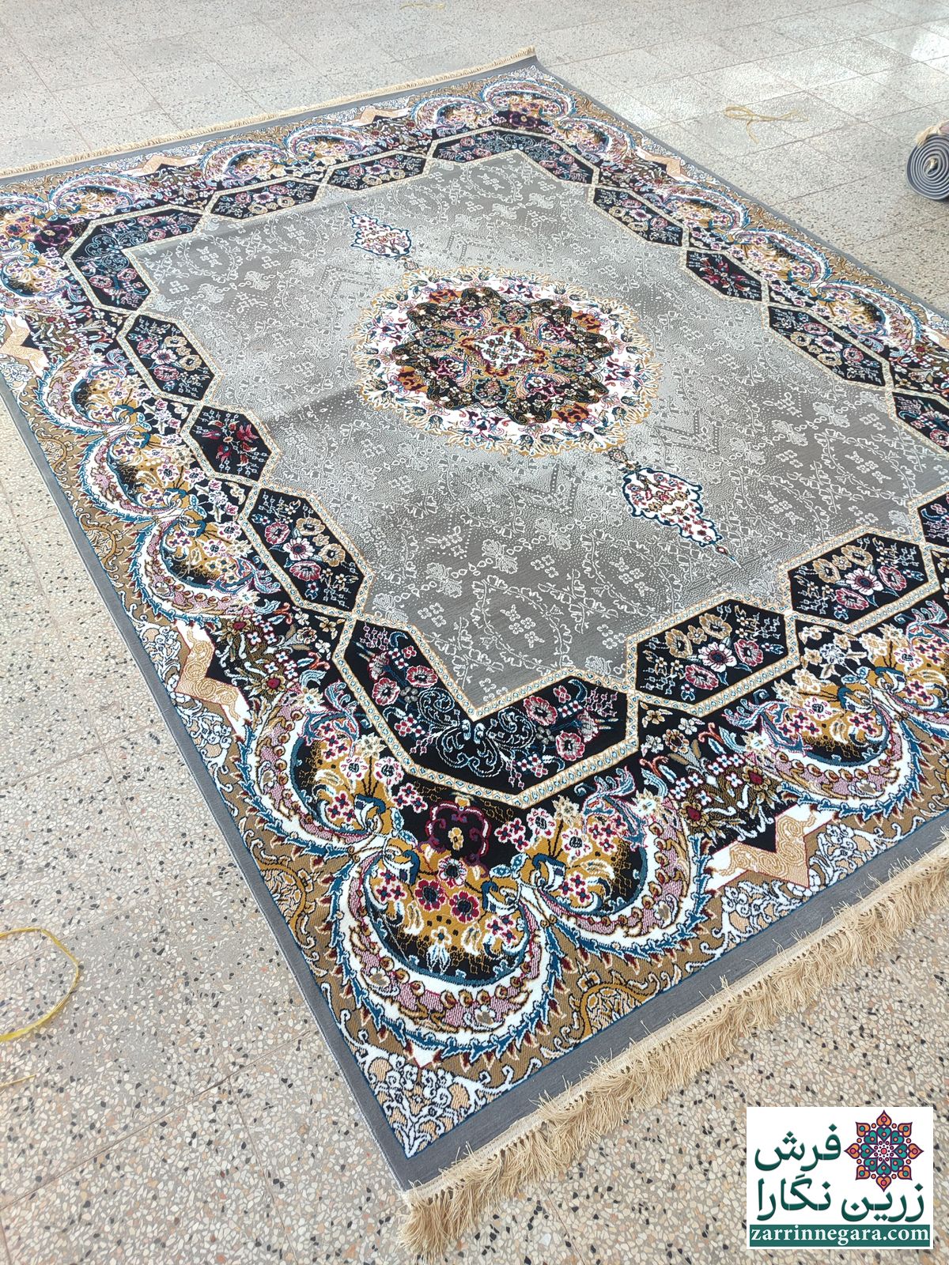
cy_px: 632
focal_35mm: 25
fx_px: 914
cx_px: 474
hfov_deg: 54.9
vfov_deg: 69.4
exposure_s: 1/100
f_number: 1.89
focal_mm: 5.95
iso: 299
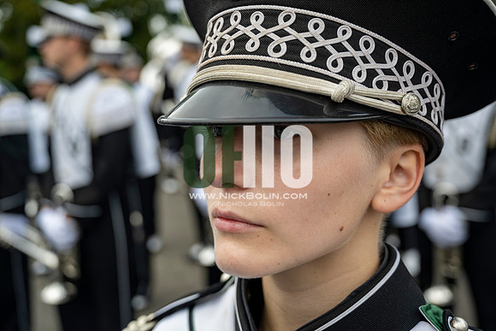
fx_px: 593
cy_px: 166
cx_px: 248
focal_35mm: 43
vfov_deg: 31.2
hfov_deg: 45.4
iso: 400
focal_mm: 43
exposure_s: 1/800
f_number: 4
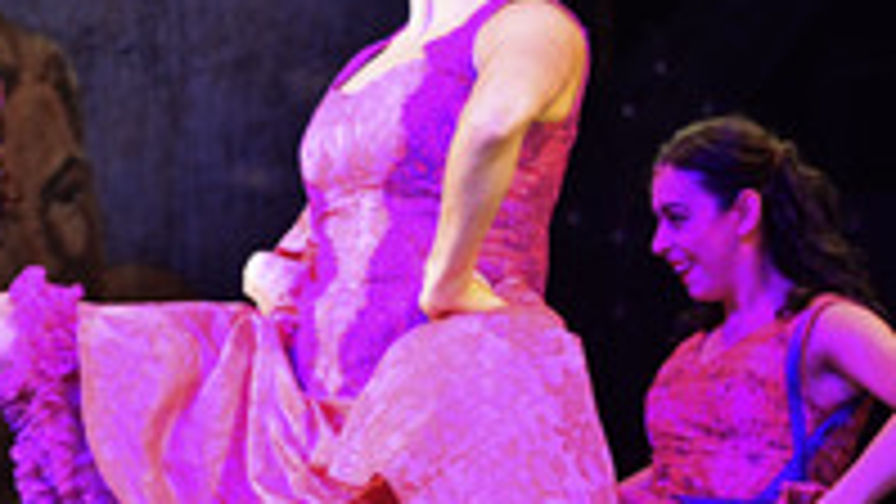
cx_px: 83
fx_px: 7627
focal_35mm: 321
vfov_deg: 3.8
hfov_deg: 6.7
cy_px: 292
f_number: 5
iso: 640
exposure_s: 1/100
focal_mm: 135
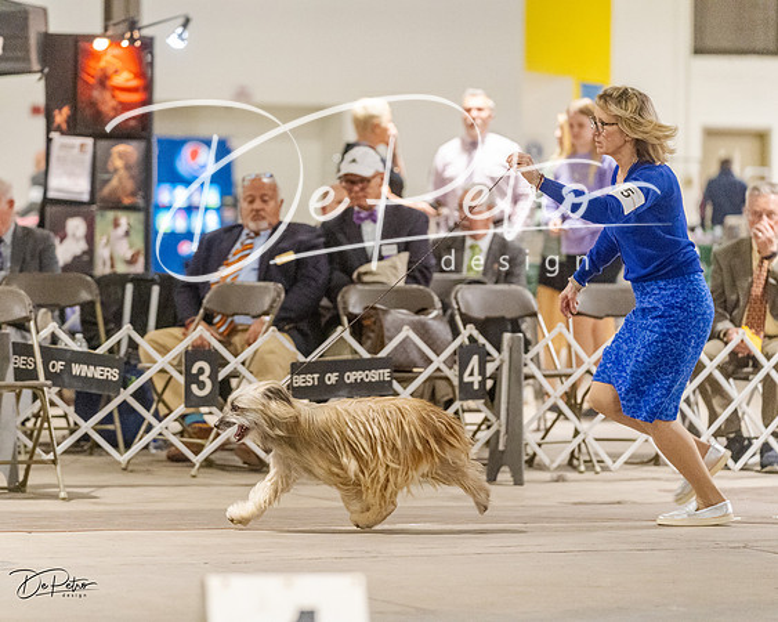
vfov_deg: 9.1
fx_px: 3914
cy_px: 311
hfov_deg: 11.3
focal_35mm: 170
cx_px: 337
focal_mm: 151
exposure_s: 1/400
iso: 6400
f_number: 3.2
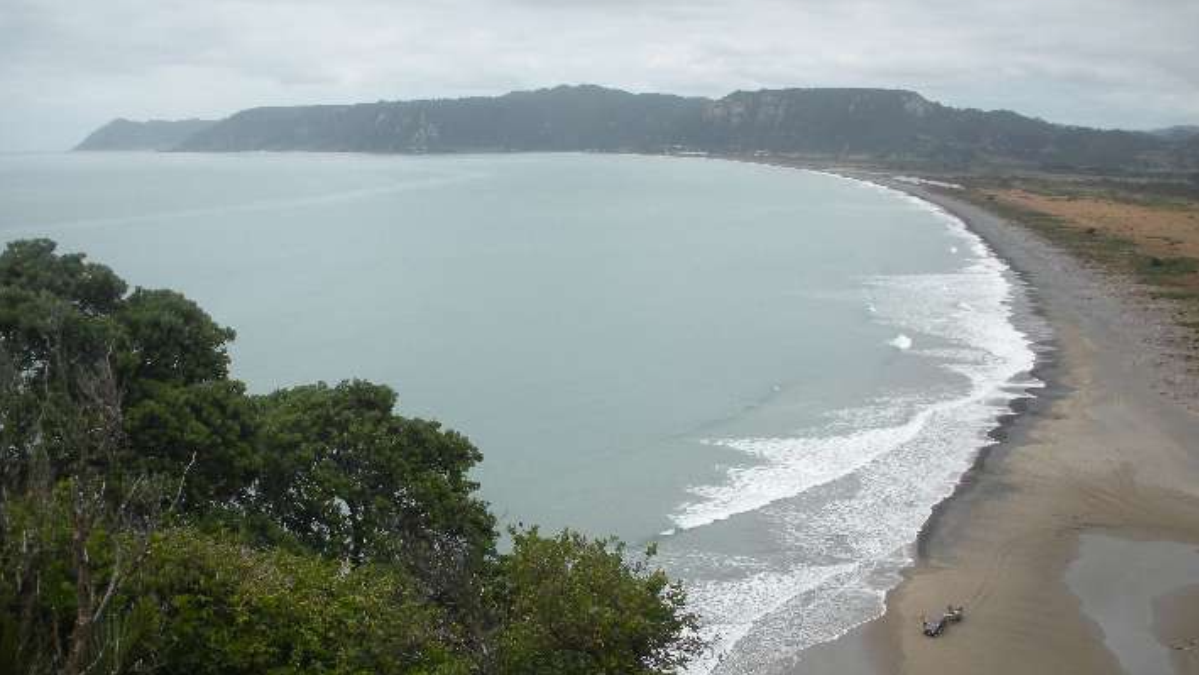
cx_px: 619
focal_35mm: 43
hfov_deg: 47.3
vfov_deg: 27.6
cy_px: 426
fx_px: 1367
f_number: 3.5
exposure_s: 1/825
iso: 64
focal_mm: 6.3
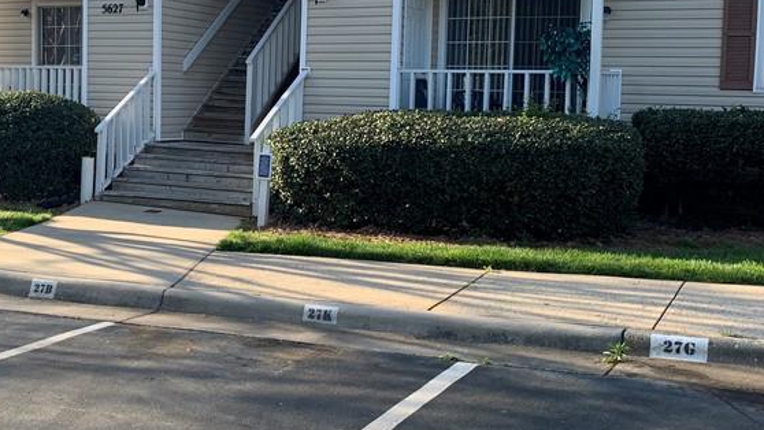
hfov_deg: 39.2
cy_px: 160
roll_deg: -1.0
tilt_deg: -4.1
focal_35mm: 52
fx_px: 1054
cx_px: 227
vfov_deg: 23.0
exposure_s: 1/478
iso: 25
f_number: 1.8
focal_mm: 4.25
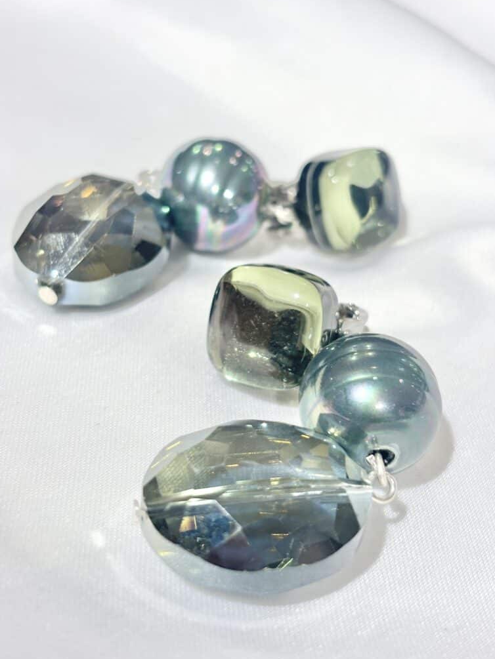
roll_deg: -2.6
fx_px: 1010
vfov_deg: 36.2
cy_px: 327
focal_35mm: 53
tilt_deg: -30.9
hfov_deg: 27.5
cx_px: 247
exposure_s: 1/190
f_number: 1.6
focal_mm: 5.96
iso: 32
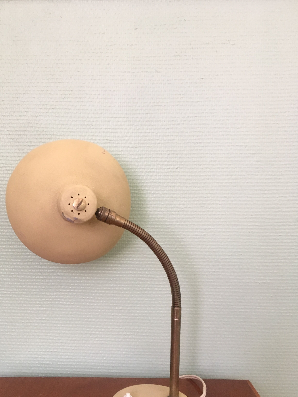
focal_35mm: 38
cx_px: 104
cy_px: 255
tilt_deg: -9.7
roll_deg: +0.0
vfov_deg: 48.4
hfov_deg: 37.4
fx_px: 436
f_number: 2.2
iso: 125
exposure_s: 1/33
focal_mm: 4.15
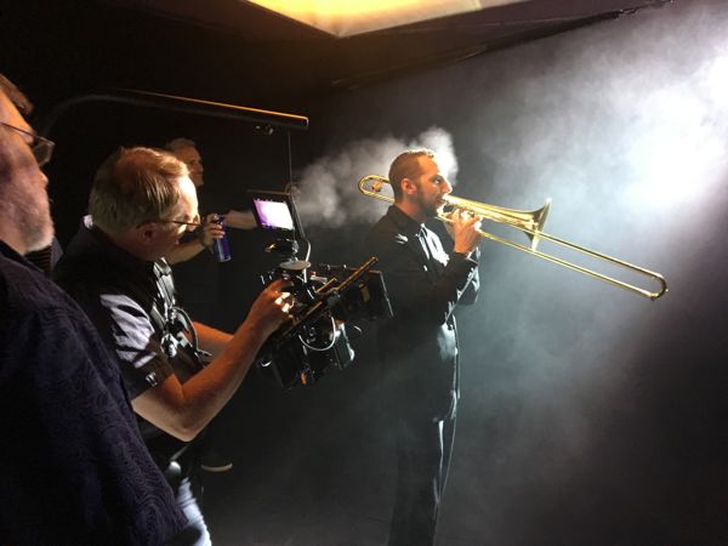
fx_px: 610
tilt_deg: -7.1
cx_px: 364
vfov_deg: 48.2
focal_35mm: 29
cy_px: 273
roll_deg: +0.2
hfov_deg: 61.7
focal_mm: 4.15
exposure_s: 1/20
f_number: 2.2
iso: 200
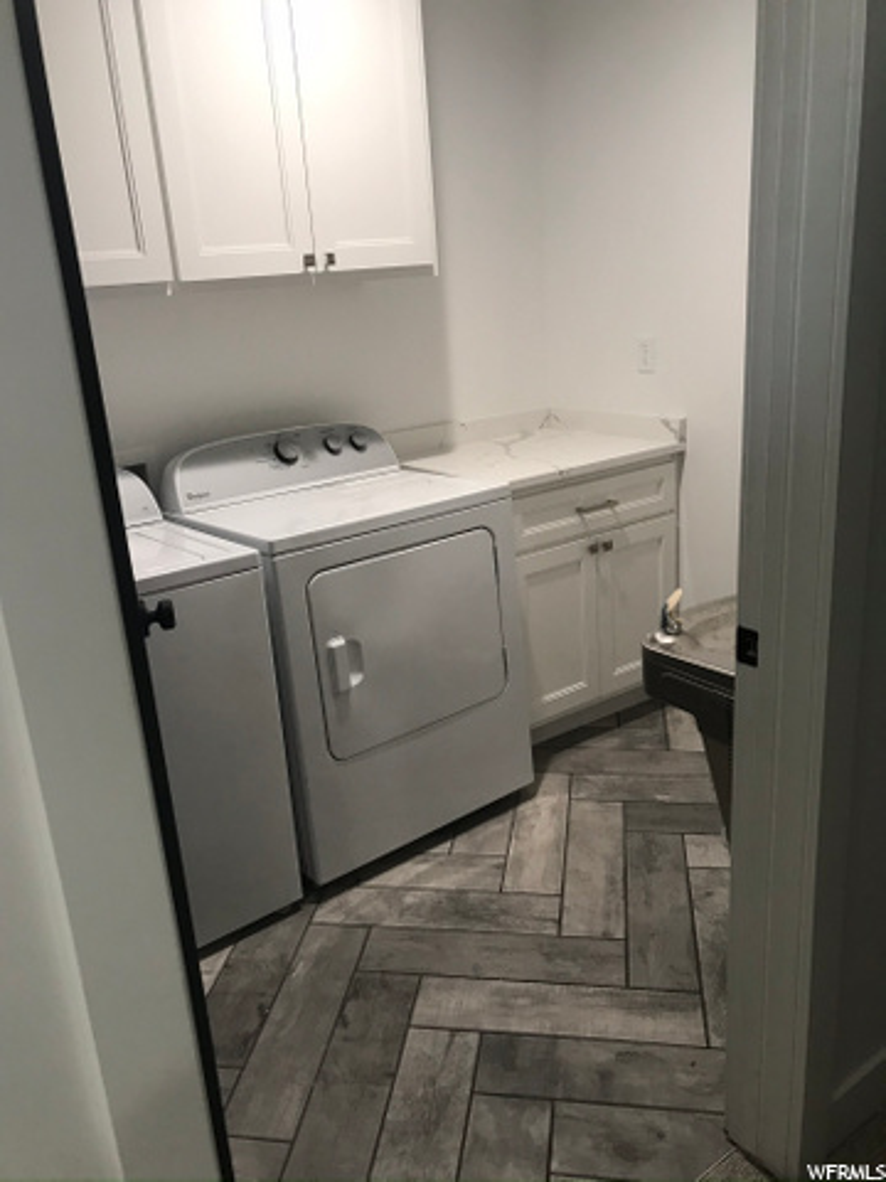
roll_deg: +4.4
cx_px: 443
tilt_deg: -17.5
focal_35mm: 28
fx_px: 956
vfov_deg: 63.4
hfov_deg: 49.7
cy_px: 591
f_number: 1.8
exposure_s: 1/20
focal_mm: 3.99
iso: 40
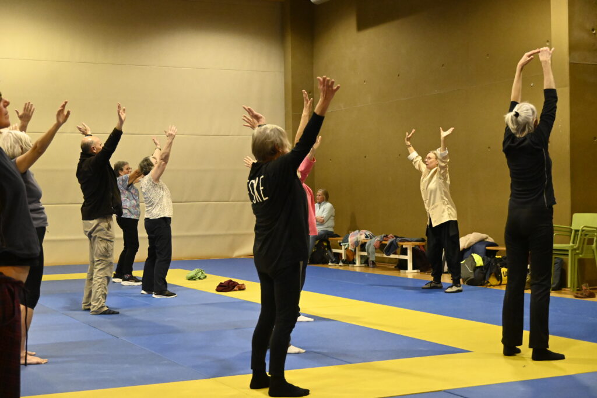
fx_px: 920
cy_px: 199
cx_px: 298
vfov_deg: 24.4
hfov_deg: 35.9
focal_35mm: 56
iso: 8000
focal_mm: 37
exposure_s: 1/500
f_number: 4.2
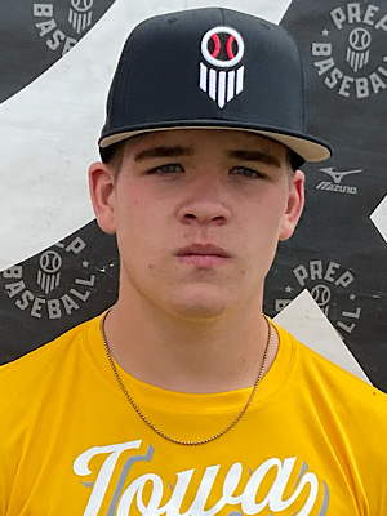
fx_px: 432
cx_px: 194
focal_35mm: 29
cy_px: 258
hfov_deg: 48.2
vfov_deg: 61.7
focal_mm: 3
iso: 16
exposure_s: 1/1250
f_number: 1.8
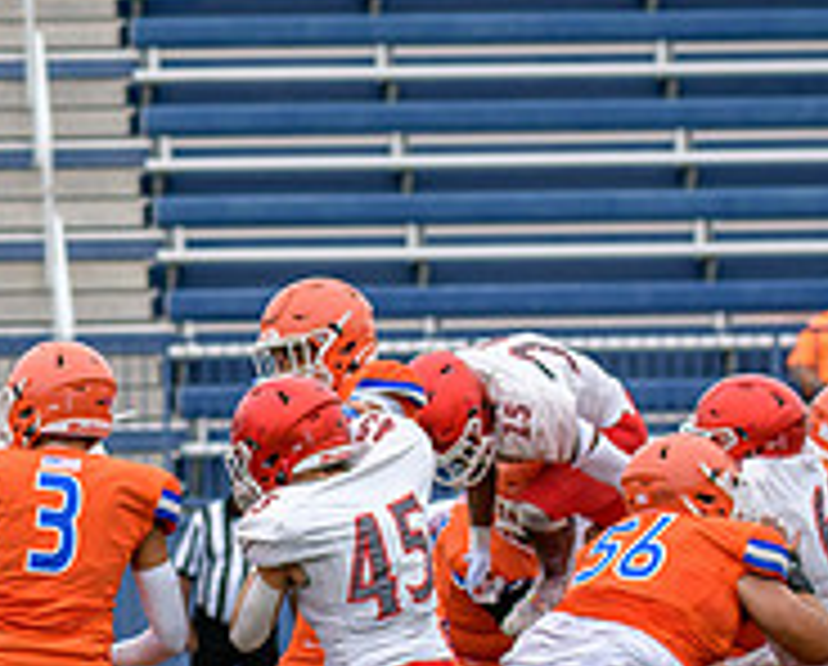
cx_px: 43
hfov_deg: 4.6
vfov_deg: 3.7
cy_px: 601
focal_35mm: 421
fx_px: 10339
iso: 500
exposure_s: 1/1000
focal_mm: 120
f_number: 3.5
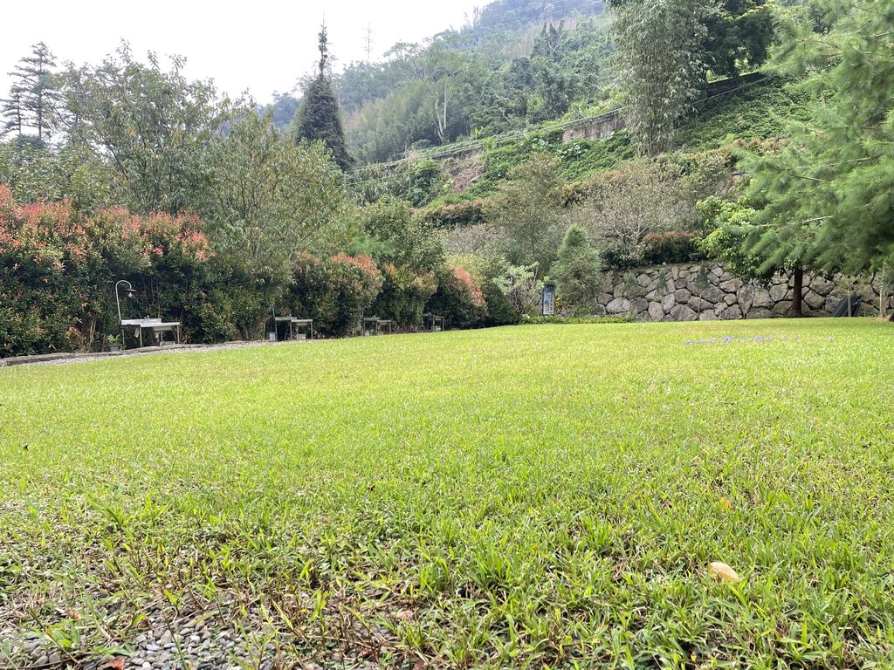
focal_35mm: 26
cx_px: 447
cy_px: 335
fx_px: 671
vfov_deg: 53.1
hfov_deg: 67.3
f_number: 1.6
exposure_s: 1/147
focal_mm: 4.2
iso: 32
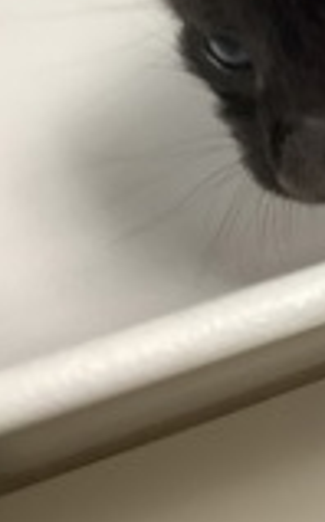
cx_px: 504
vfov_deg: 23.3
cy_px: 59
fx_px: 1236
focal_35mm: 87
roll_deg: +3.2
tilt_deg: -34.1
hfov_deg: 13.9
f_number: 2.4
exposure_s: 1/50
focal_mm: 3.3
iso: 125
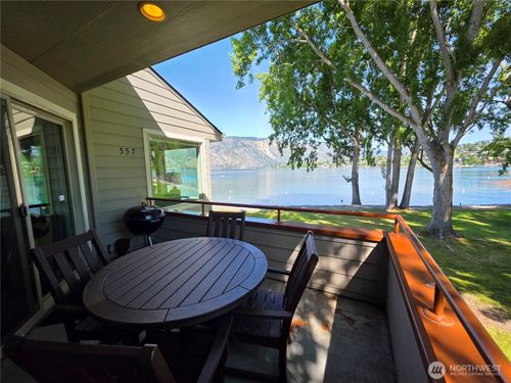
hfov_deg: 106.2
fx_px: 192
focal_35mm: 13
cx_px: 256
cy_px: 192
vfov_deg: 89.9
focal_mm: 2.2
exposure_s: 1/565
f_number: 1.9
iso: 40
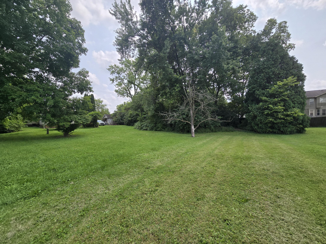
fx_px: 122
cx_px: 163
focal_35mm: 13
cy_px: 122
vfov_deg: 89.9
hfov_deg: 106.2
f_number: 2.2
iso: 50
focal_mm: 2.2
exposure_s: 1/1915
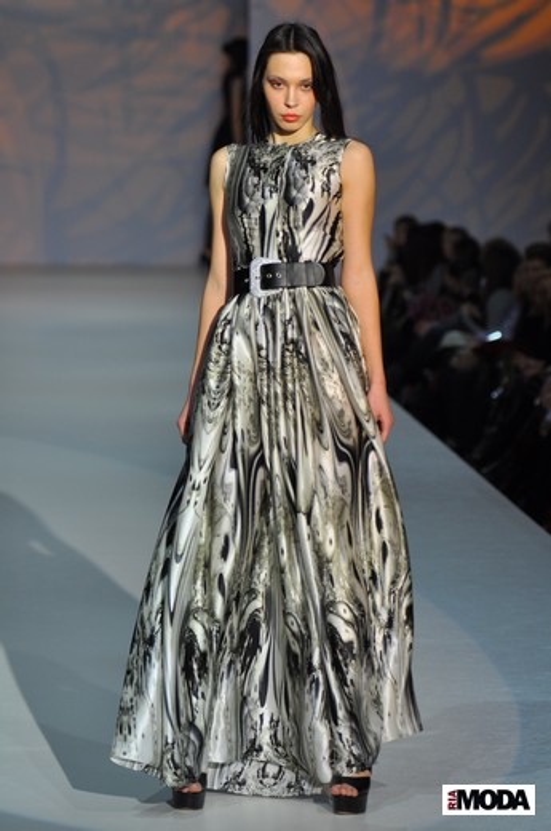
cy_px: 416
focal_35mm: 180
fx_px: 4146
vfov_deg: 11.4
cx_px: 276
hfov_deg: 7.6
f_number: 4
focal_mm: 120
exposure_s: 1/320
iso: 400
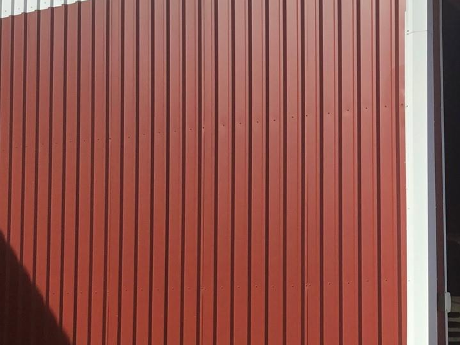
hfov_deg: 27.7
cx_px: 358
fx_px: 917
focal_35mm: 69
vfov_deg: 21.2
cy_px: 250
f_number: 2.4
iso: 25
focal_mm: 3.3
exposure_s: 1/1733
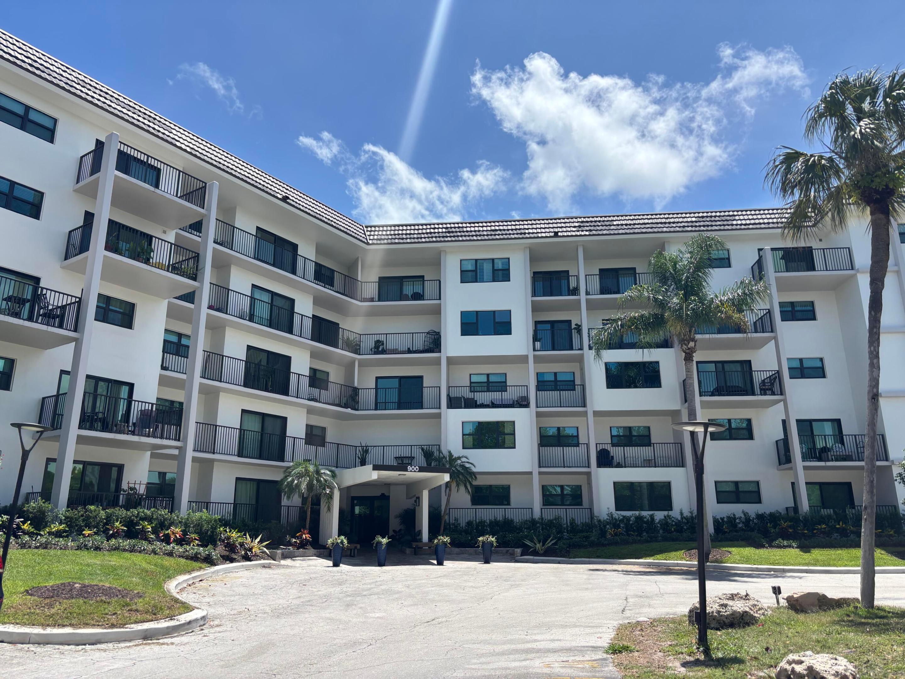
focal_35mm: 26
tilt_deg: +13.4
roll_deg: +0.9
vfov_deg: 53.1
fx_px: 680
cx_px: 452
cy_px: 340
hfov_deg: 67.3
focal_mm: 5.96
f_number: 1.6
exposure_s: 1/3534
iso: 50
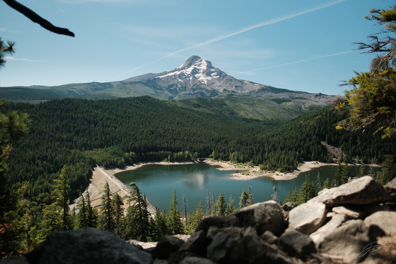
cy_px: 132
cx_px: 198
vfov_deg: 53.1
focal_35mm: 24
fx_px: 264
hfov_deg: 73.7
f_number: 1.6
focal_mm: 16
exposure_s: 1/1250
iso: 400
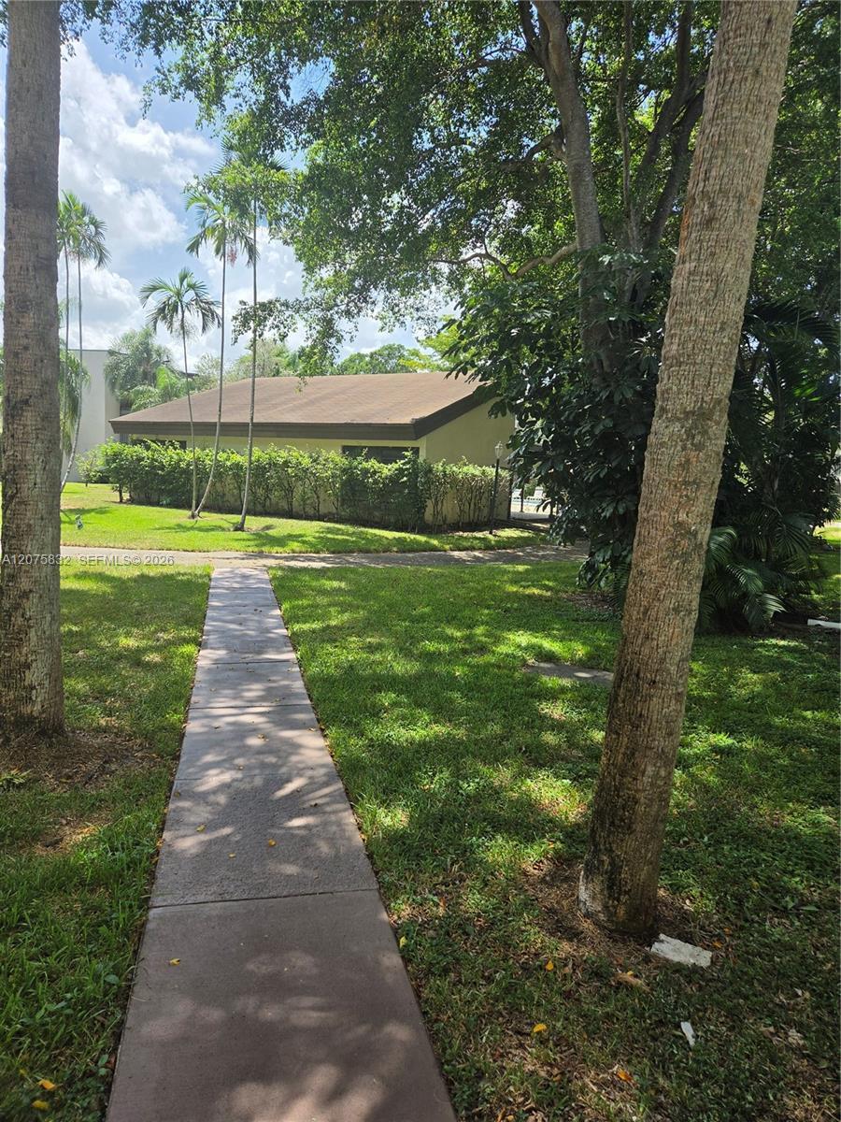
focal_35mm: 23
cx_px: 420
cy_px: 561
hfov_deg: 58.9
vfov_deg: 73.9
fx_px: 745
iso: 80
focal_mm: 5.4
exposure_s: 1/3717
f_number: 1.8
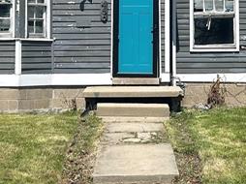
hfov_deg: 18.7
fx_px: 745
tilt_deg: +1.8
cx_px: 124
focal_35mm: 105
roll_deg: +0.0
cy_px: 31
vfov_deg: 14.0
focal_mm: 5.7
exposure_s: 1/3968
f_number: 1.5
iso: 50
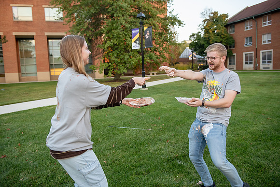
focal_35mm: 32
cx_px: 140
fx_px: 249
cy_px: 94
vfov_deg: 41.1
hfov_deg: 58.7
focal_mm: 32
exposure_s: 1/320
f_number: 3.2
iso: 800
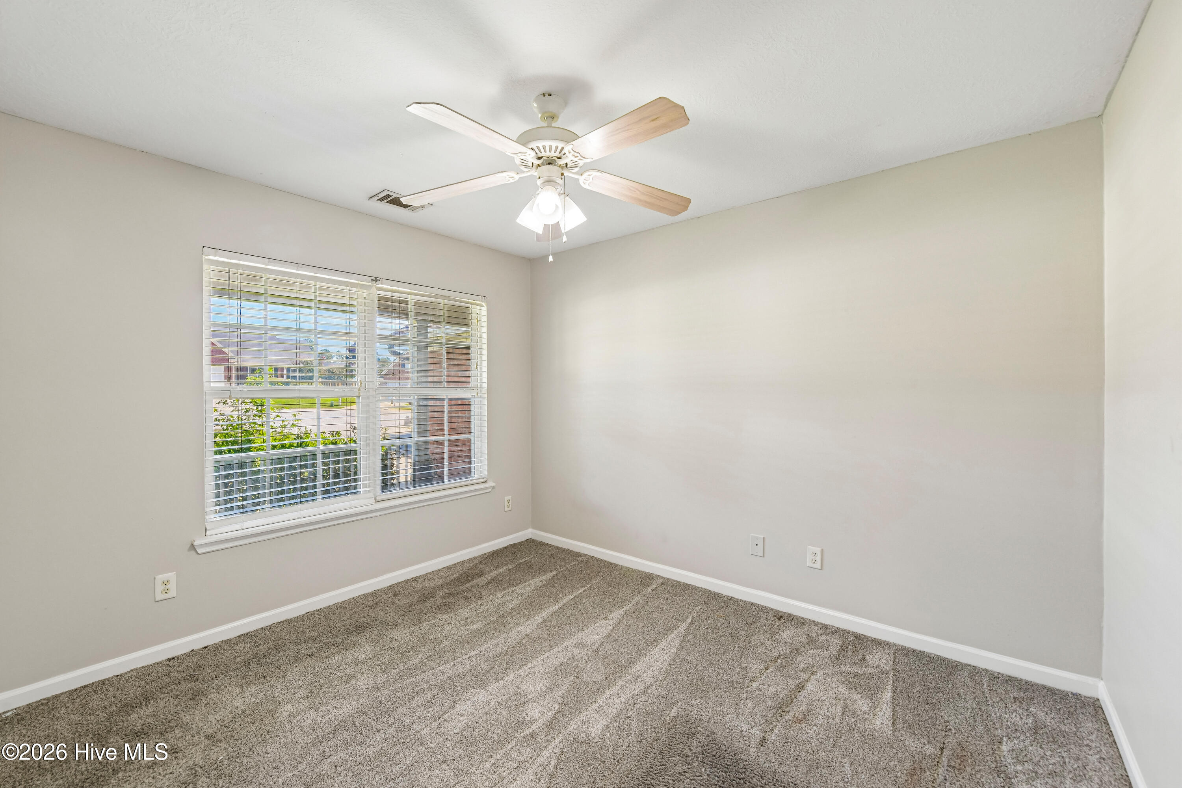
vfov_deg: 81.2
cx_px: 591
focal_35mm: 14
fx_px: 460
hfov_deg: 104.3
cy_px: 394
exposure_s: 1/15
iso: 360
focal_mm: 14
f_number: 8
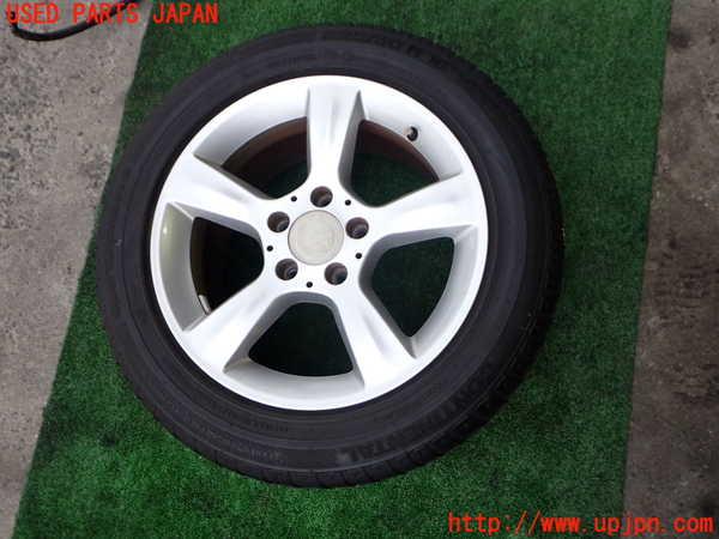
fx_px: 623
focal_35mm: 30
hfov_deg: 60.0
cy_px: 270
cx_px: 360
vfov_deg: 46.8
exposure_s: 1/100
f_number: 2.3
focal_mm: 5.4
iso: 200
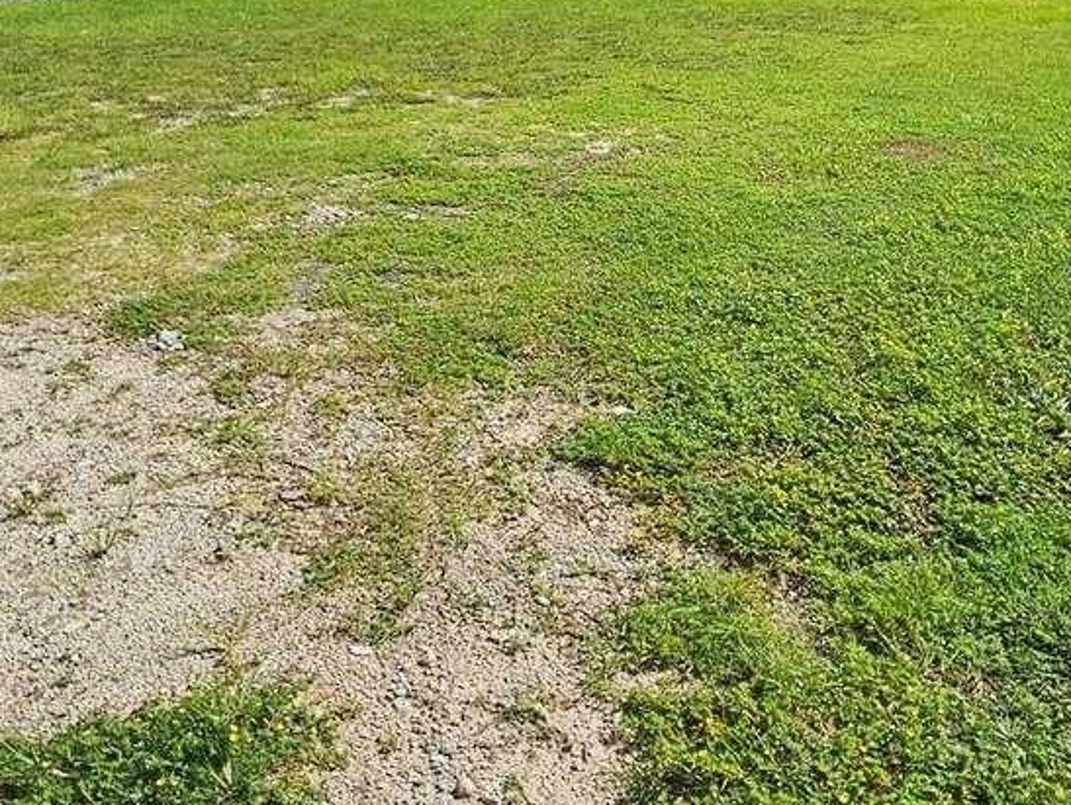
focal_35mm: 38
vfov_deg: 36.5
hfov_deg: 48.9
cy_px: 161
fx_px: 1176
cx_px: 566
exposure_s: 1/4120
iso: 50
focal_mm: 2.2
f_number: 2.2
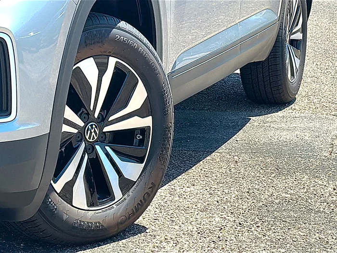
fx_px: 974
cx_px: 168
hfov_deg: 19.6
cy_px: 126
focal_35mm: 100
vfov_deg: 14.8
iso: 80
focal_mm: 6.86
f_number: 1.78
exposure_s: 1/3497
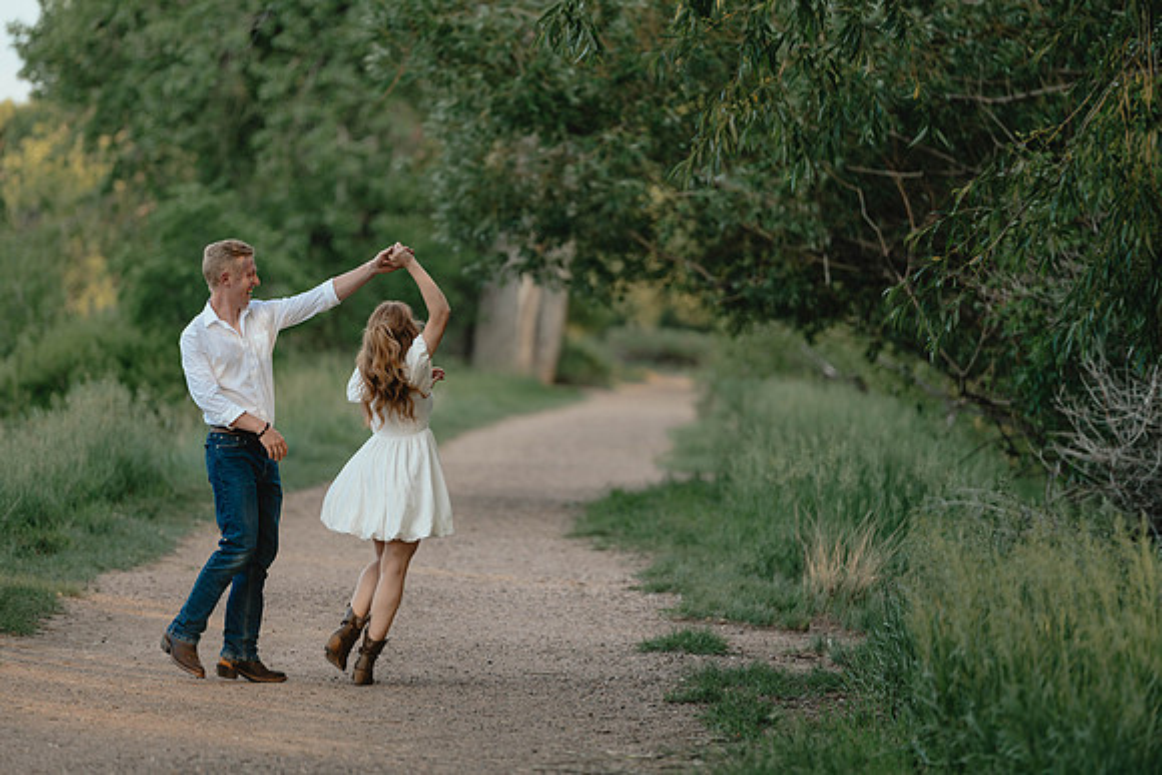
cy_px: 388
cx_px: 581
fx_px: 6457
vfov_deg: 6.9
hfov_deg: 10.3
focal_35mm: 200
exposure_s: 1/640
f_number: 2.8
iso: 125
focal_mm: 200
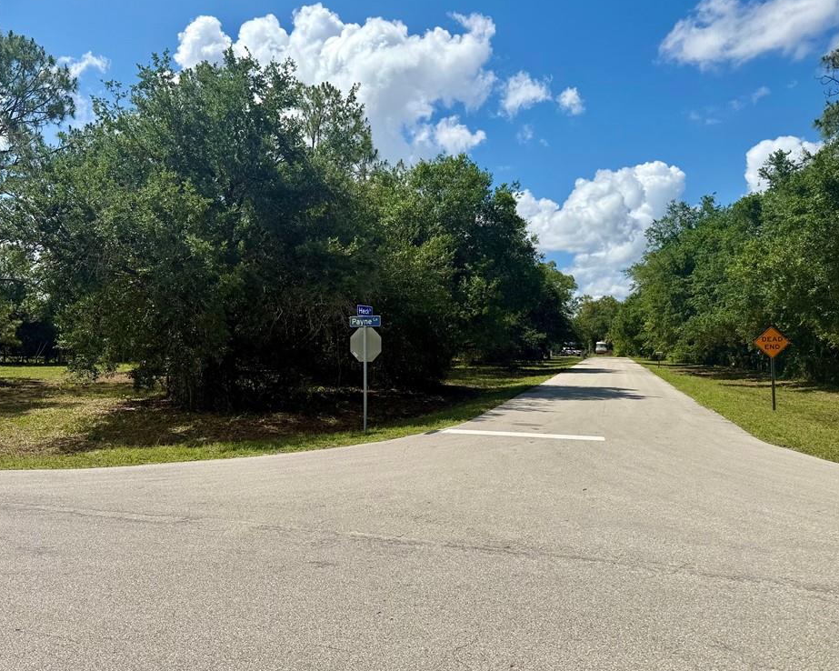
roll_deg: -0.8
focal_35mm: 26
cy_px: 328
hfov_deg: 65.9
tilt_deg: +3.0
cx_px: 379
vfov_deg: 54.9
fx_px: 645
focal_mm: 6.76
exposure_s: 1/7353
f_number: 1.78
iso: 80
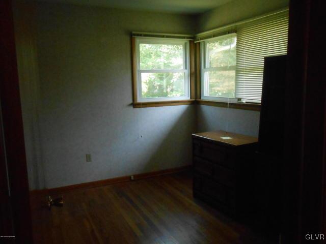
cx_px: 163
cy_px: 122
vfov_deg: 46.8
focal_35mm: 30
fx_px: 283
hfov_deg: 60.0
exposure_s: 1/100
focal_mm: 5.3
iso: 800
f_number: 3.8
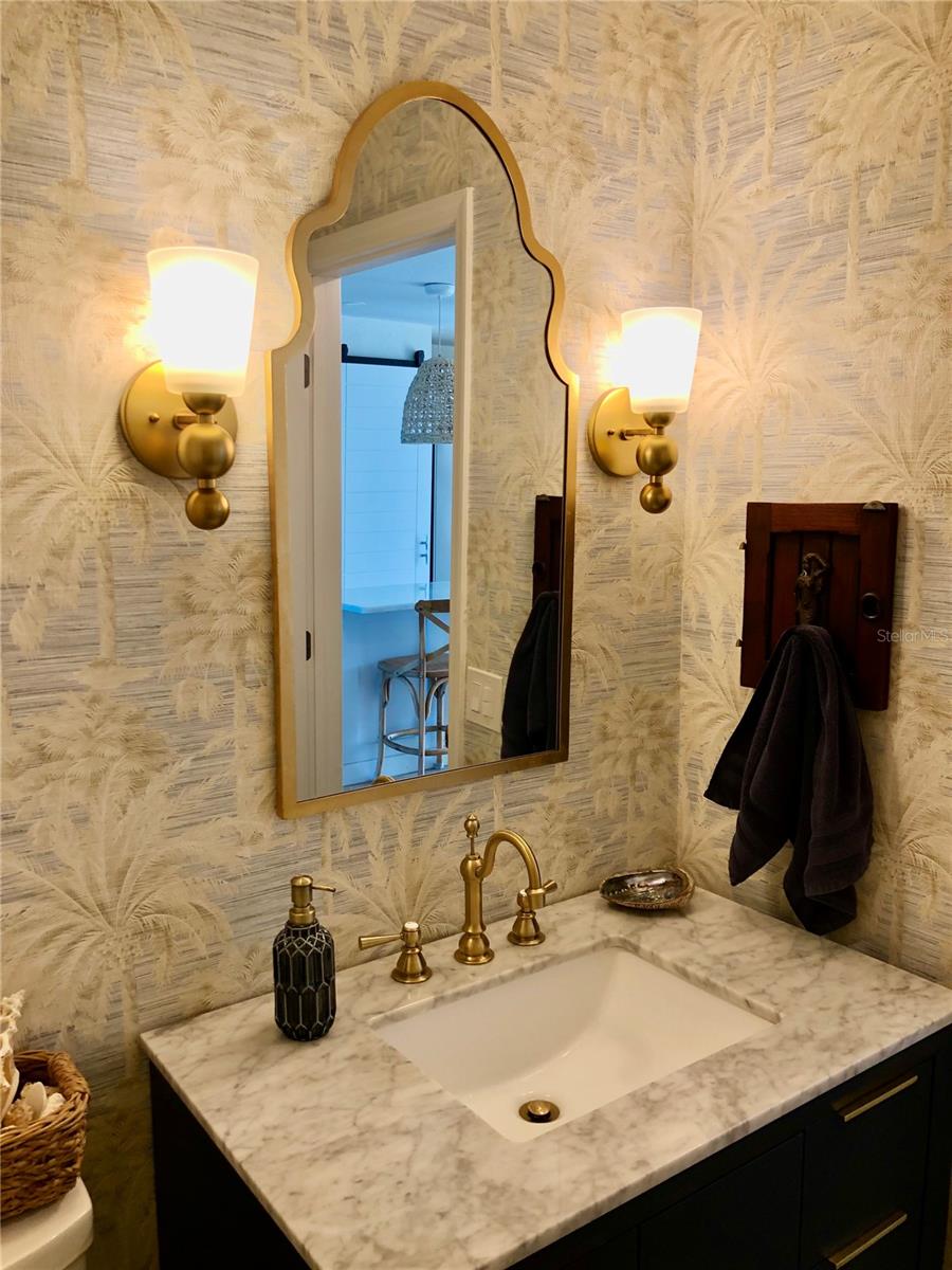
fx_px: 1027
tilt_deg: -9.5
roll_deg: -0.2
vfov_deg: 63.4
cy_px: 635
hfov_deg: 49.7
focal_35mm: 28
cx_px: 476
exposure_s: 1/120
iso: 160
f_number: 1.8
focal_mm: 3.99
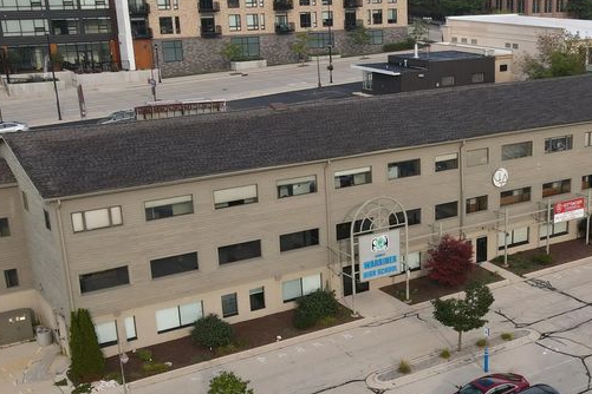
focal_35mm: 51
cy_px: 251
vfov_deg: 26.4
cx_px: 457
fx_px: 839
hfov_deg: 37.7
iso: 100
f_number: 2.8
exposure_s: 1/20
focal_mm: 4.5
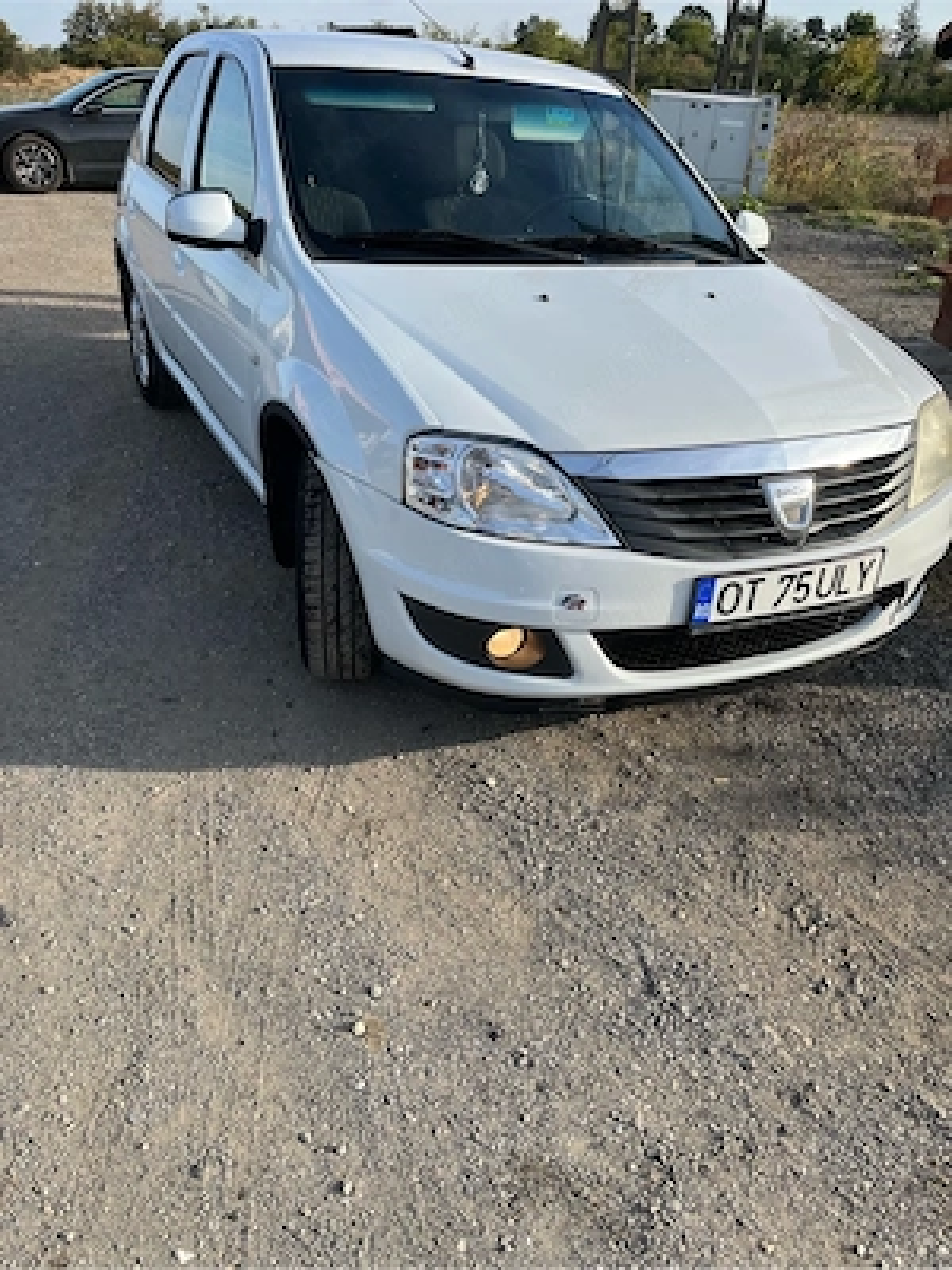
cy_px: 635
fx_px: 953
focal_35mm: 26
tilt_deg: -29.9
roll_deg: -1.7
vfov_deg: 67.3
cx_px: 476
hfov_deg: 53.1
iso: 50
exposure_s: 1/1647
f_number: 1.6
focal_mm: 5.1
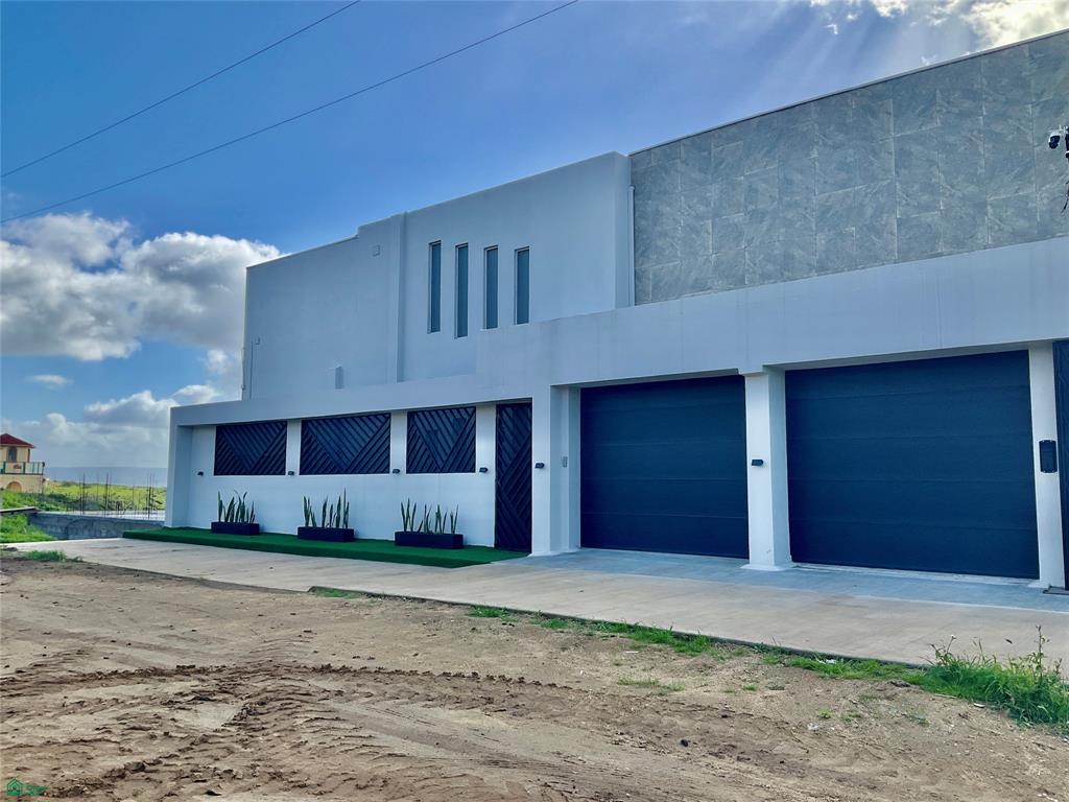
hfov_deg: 61.7
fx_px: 896
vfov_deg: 48.2
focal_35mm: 29
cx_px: 534
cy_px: 401
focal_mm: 3
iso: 25
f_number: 1.8
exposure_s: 1/1675
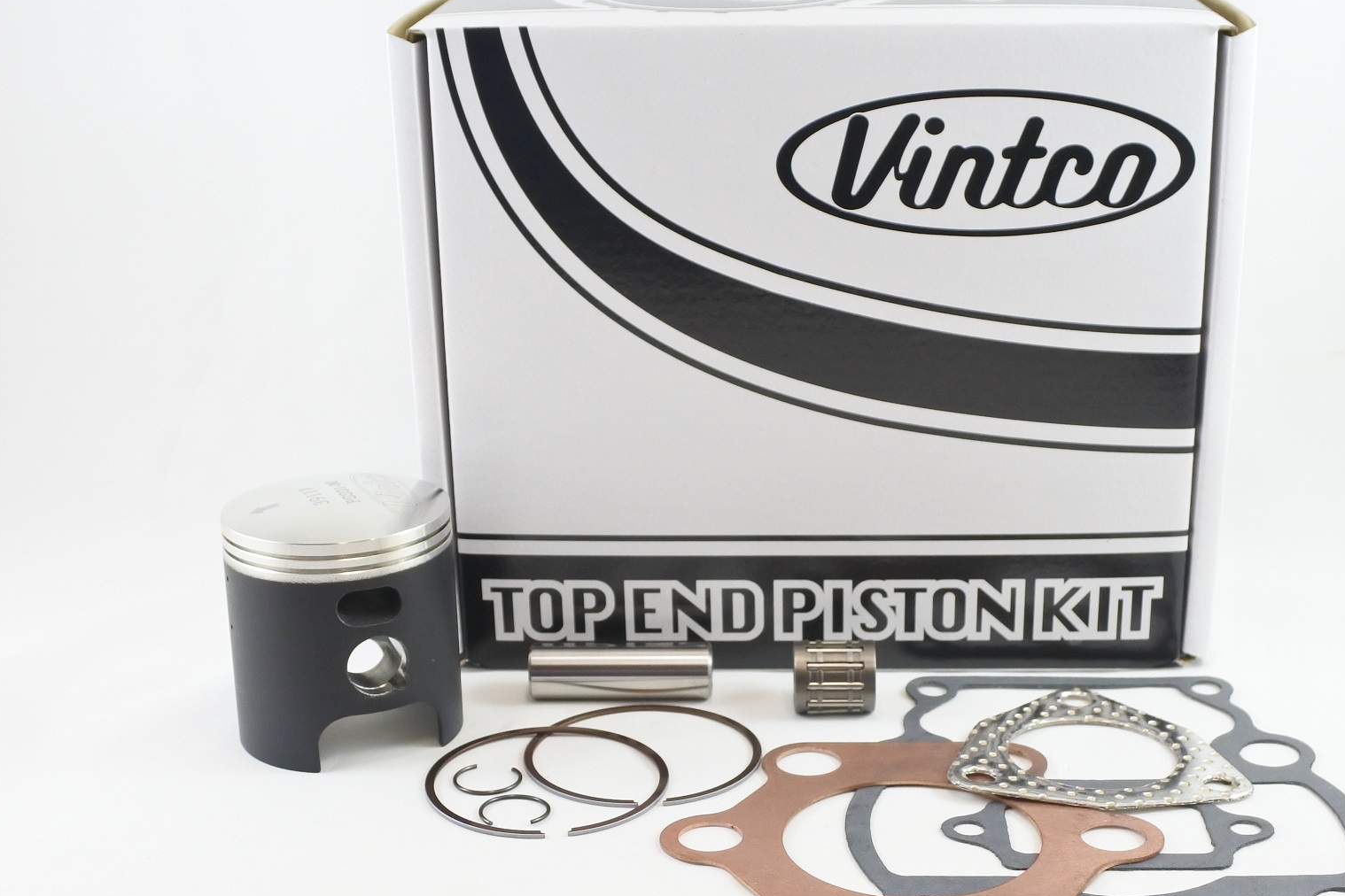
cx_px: 789
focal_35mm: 38
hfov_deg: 50.5
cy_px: 489
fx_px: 1420
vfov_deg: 35.0
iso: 450
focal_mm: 11.4
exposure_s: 1/125
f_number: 3.8
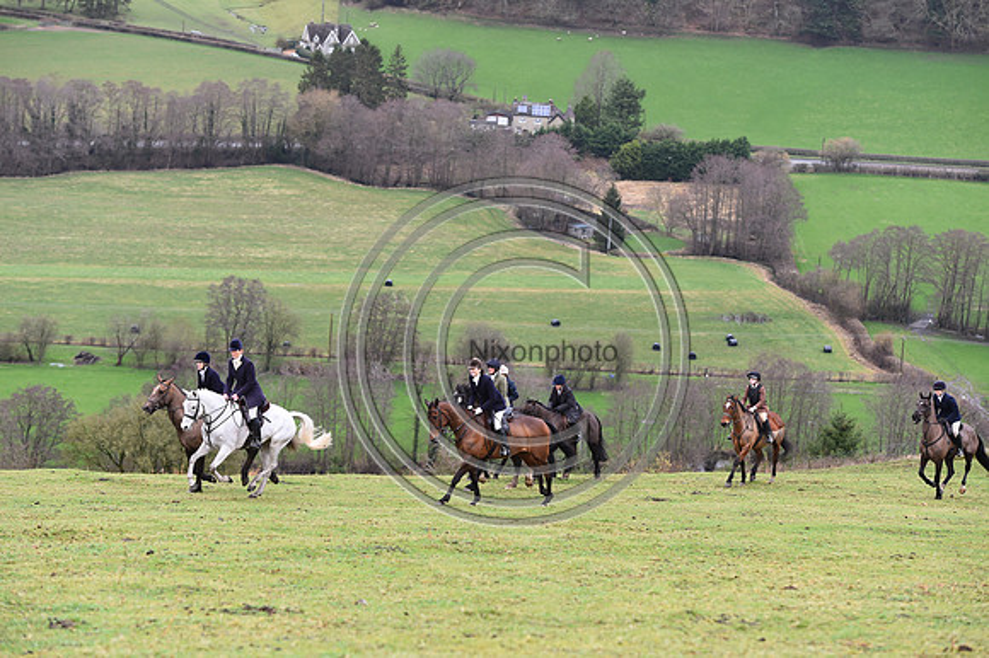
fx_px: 3020
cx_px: 494
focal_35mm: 110
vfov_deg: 12.4
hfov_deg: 18.6
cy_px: 329
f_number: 4.5
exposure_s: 1/800
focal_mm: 110
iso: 640
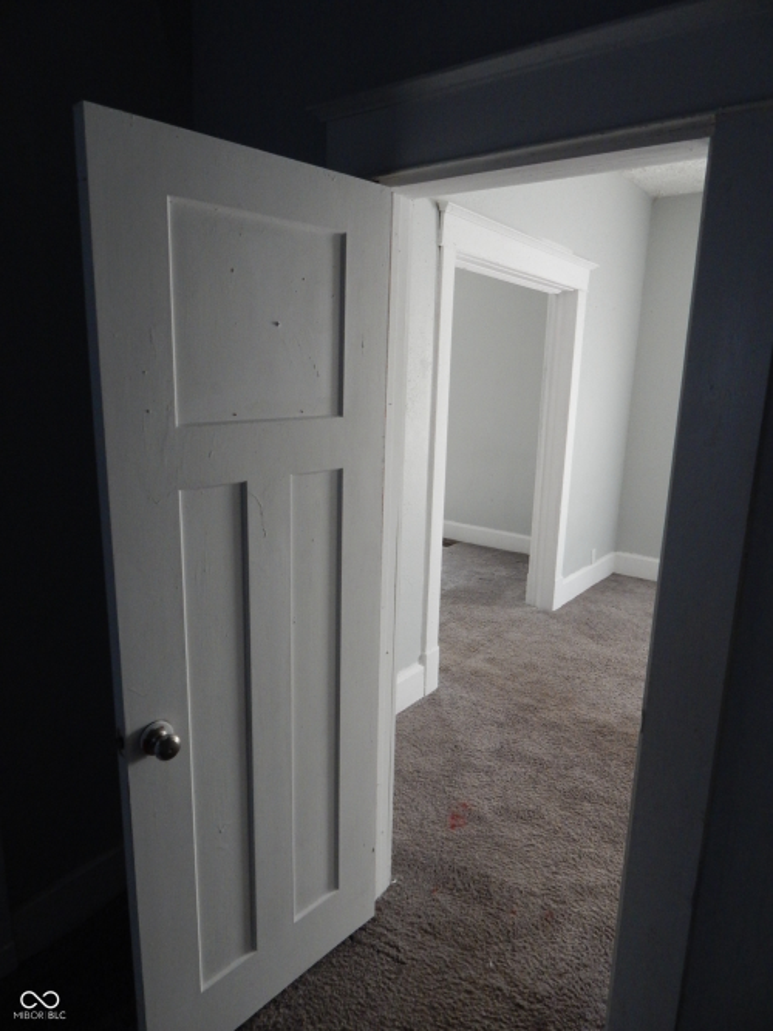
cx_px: 386
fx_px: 655
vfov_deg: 76.4
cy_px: 516
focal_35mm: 22
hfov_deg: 61.1
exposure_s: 1/60
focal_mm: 4
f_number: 3
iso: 400
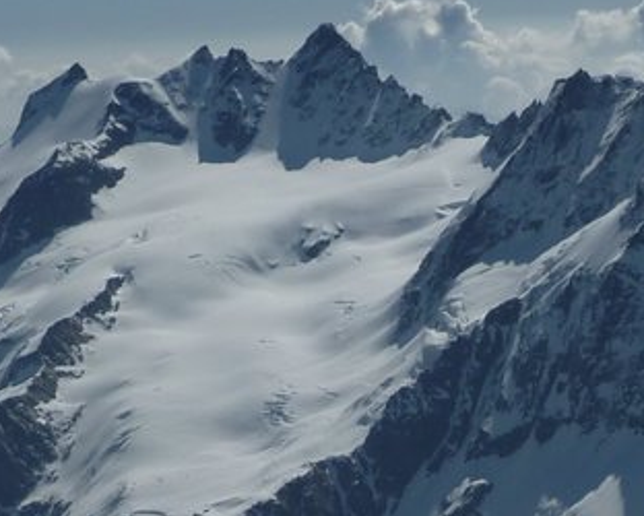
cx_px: 351
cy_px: 477
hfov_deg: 12.8
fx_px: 2861
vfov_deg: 10.2
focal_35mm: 150
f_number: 13
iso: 80
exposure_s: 1/320
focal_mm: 6.8
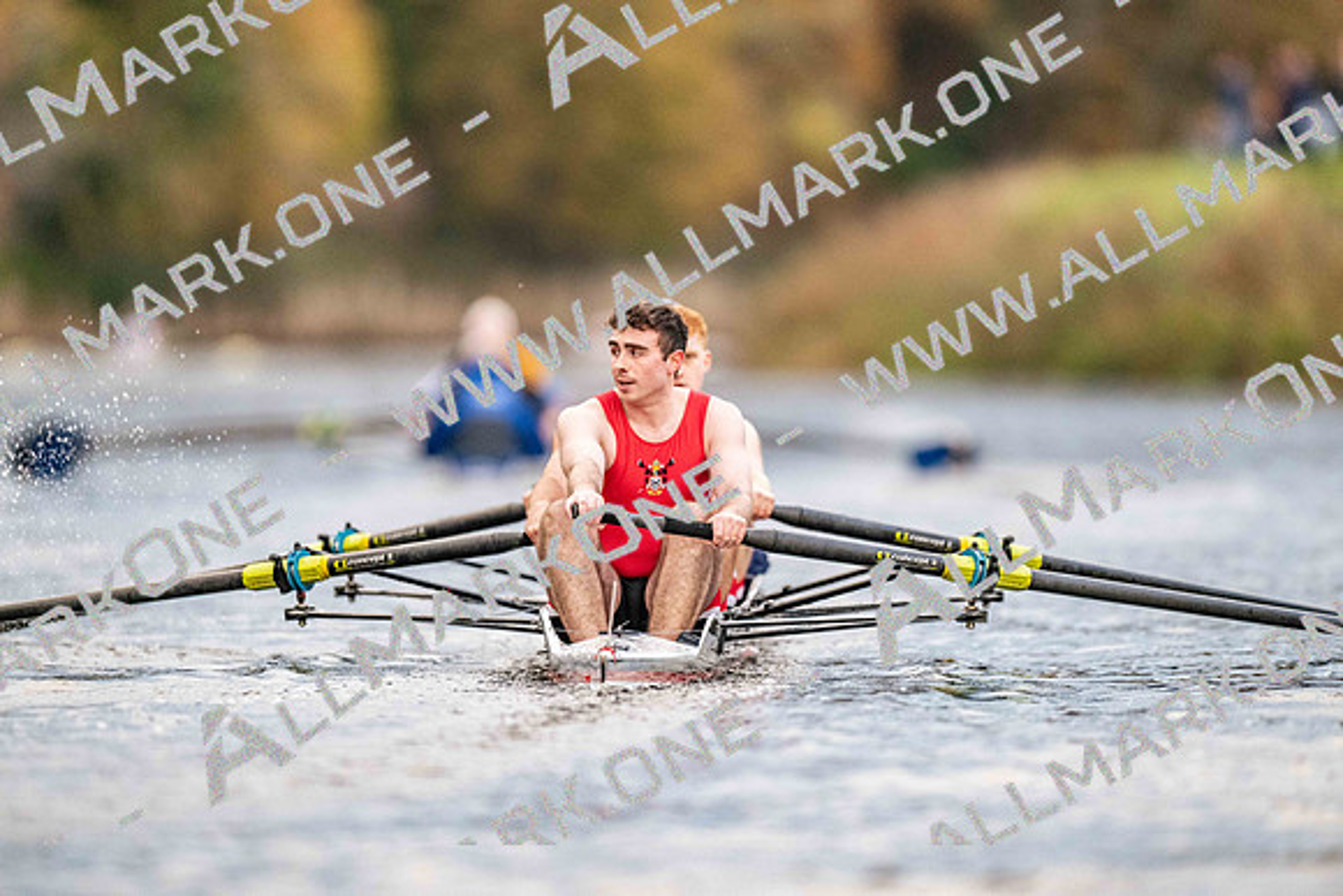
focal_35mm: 600
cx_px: 672
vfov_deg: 2.3
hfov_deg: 3.4
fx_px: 22388
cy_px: 448
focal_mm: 600
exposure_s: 1/2500
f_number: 4
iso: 4000
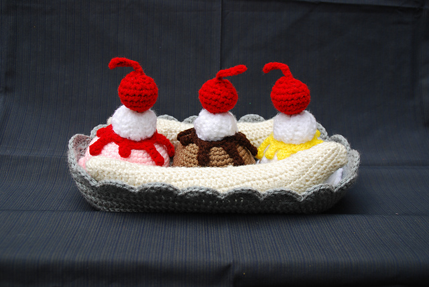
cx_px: 214
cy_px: 144
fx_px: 447
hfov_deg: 51.2
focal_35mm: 38
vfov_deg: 35.6
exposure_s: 1/125
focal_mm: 25
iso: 140
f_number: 5.6
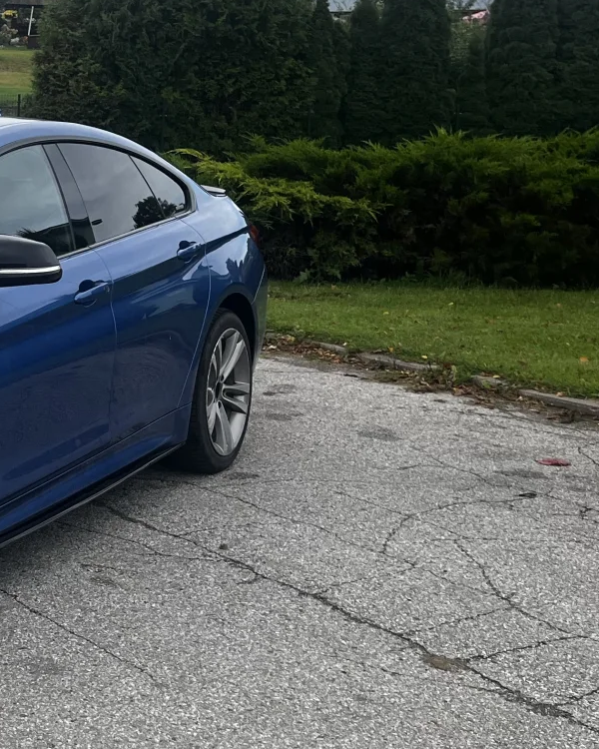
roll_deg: +0.1
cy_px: 202
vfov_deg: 28.8
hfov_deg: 20.7
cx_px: -252
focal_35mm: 65
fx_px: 1440
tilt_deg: -5.5
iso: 50
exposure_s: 1/1266
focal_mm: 5.1
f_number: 1.6
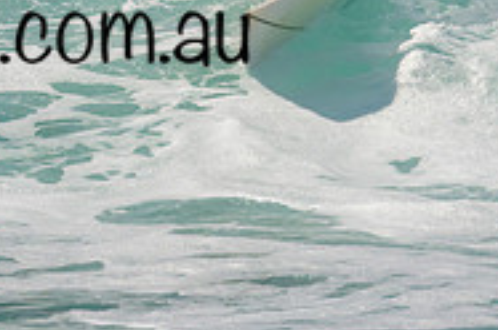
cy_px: -132
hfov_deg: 1.0
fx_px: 29621
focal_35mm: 2145
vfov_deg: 0.6
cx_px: 66
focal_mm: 520
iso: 560
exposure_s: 1/2000
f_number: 10
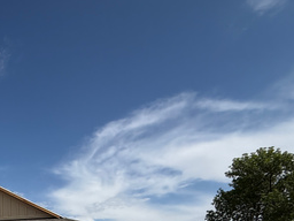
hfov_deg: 42.3
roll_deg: -0.9
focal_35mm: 35
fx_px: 297
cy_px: 237
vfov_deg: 35.4
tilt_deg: +8.6
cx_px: -24
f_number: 2.2
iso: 50
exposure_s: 1/4762
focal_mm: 2.22
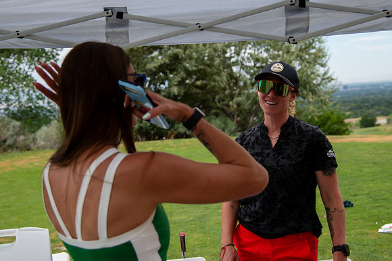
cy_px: 89
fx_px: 558
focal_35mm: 51
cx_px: 185
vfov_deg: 26.2
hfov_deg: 38.7
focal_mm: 38
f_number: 4
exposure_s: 1/1250
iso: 200
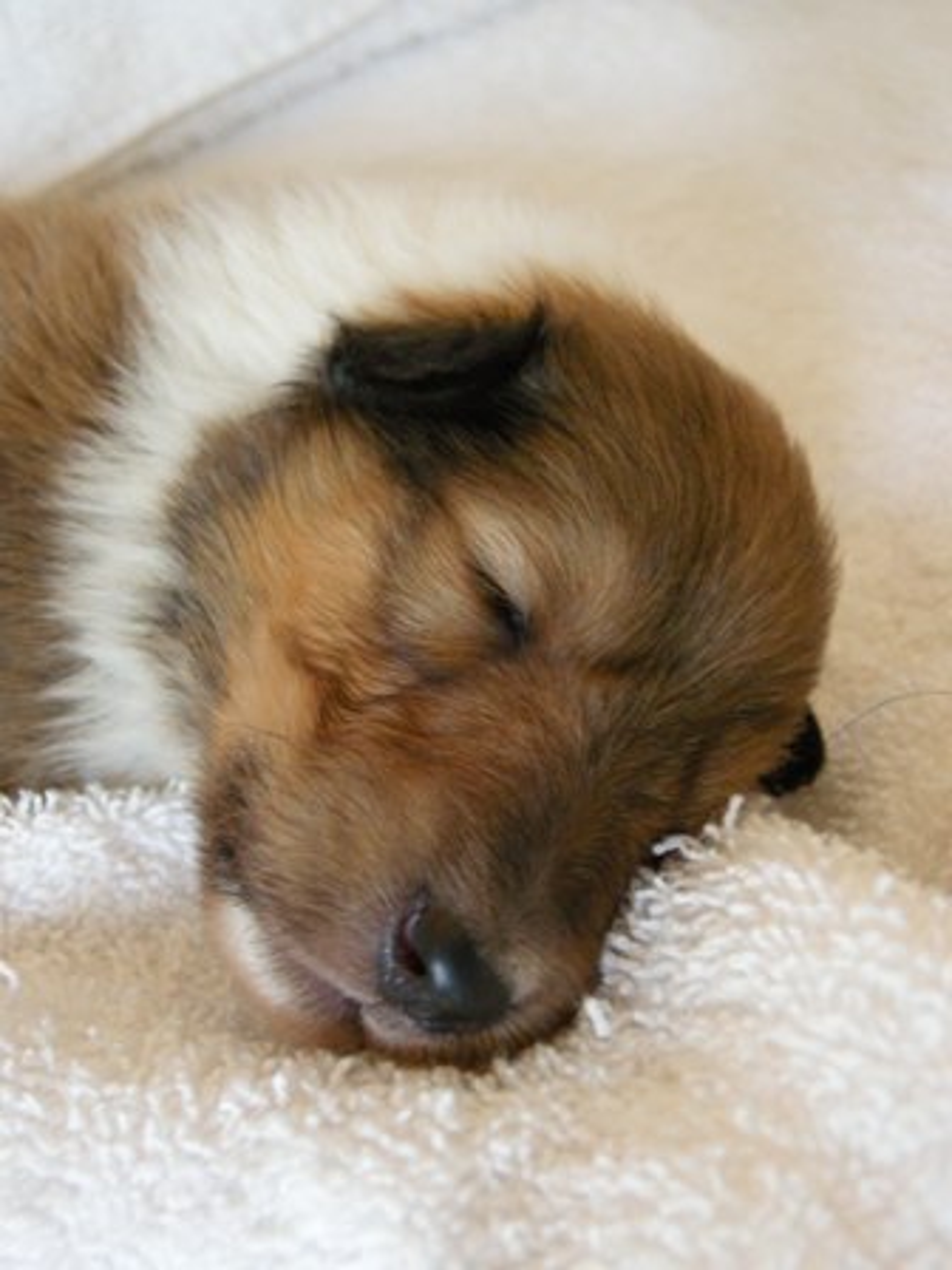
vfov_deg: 40.4
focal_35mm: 47
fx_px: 1723
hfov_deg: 30.9
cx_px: 476
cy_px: 635
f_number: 3.1
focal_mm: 10.1
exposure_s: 1/14
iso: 400
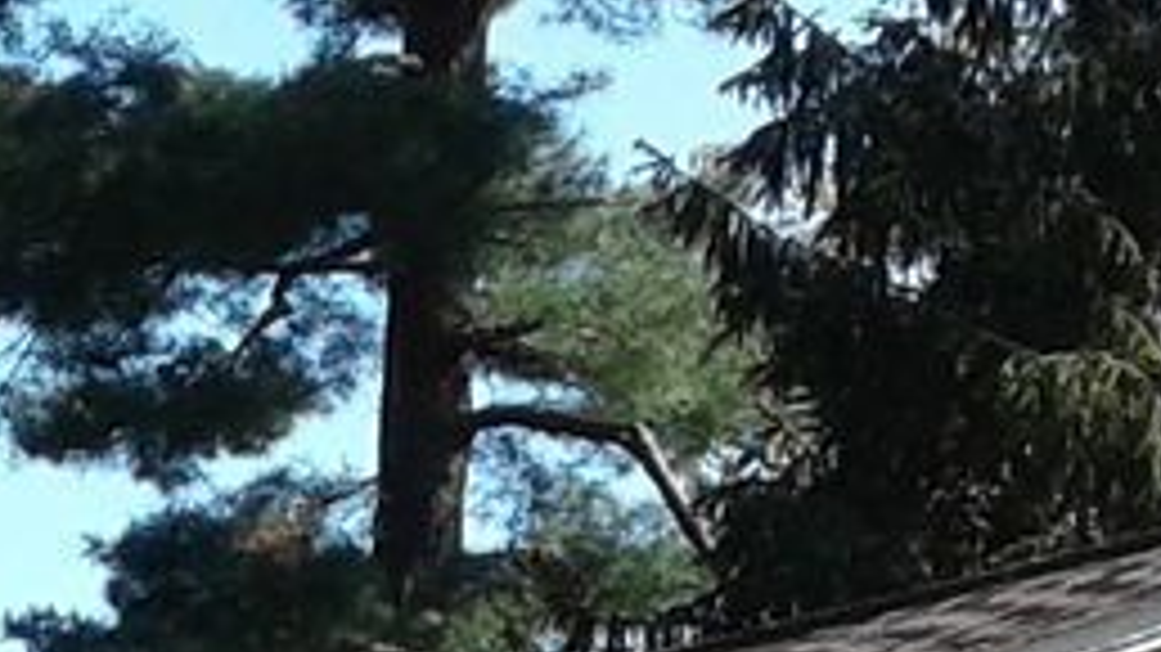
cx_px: -166
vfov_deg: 5.5
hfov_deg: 10.2
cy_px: 1801
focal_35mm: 209
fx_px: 6433
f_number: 2.2
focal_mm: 3.3
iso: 50
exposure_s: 1/784
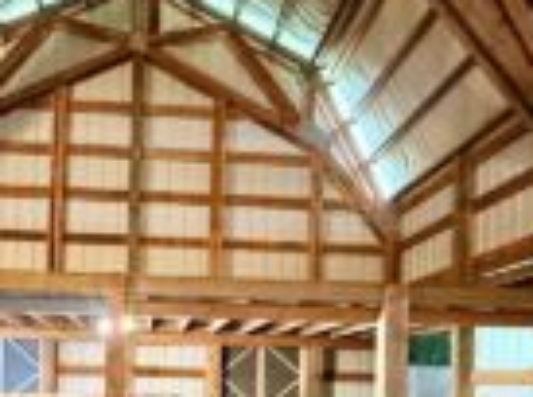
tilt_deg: +1.0
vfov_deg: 32.9
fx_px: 630
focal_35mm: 41
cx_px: 179
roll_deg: -2.0
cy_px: 370
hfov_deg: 45.2
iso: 1250
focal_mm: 2.22
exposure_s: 1/40
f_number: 2.2
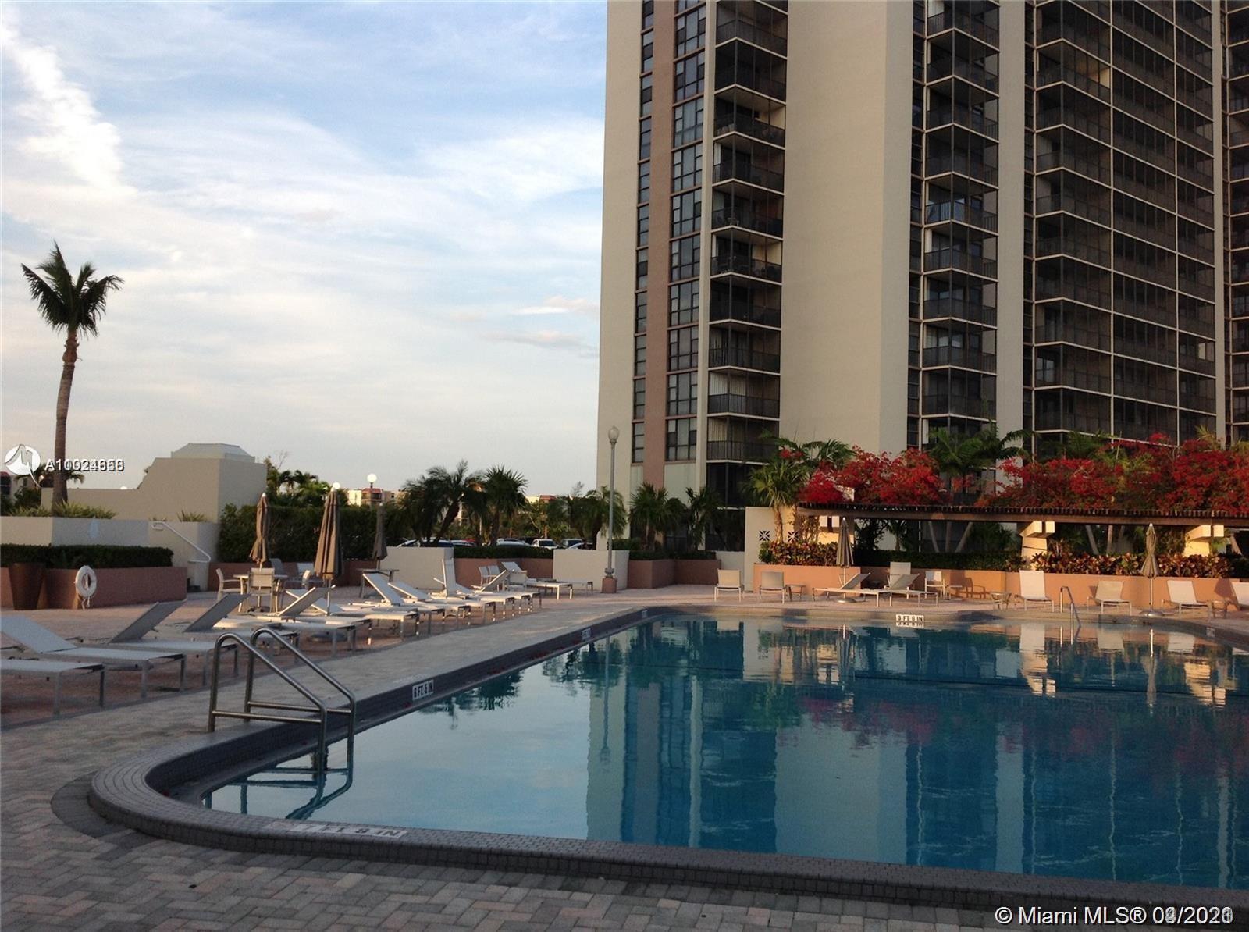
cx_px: 624
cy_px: 466
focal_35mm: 35
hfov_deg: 52.7
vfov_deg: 40.6
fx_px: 1261
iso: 50
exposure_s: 1/512
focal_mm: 4.28
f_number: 2.4
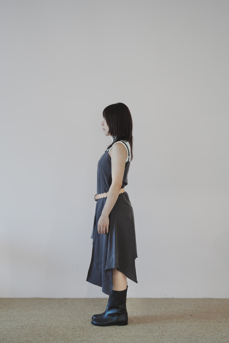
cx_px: 114
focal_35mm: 52
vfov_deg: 37.9
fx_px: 501
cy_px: 172
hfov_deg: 25.8
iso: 100
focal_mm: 35
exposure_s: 1/160
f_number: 1.4
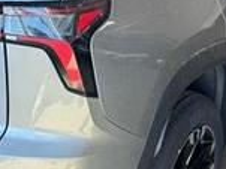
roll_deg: +0.6
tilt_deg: -13.7
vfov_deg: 18.1
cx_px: 16
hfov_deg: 23.7
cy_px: 21
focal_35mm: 80
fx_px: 522
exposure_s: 1/121
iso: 80
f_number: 1.78
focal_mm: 6.76
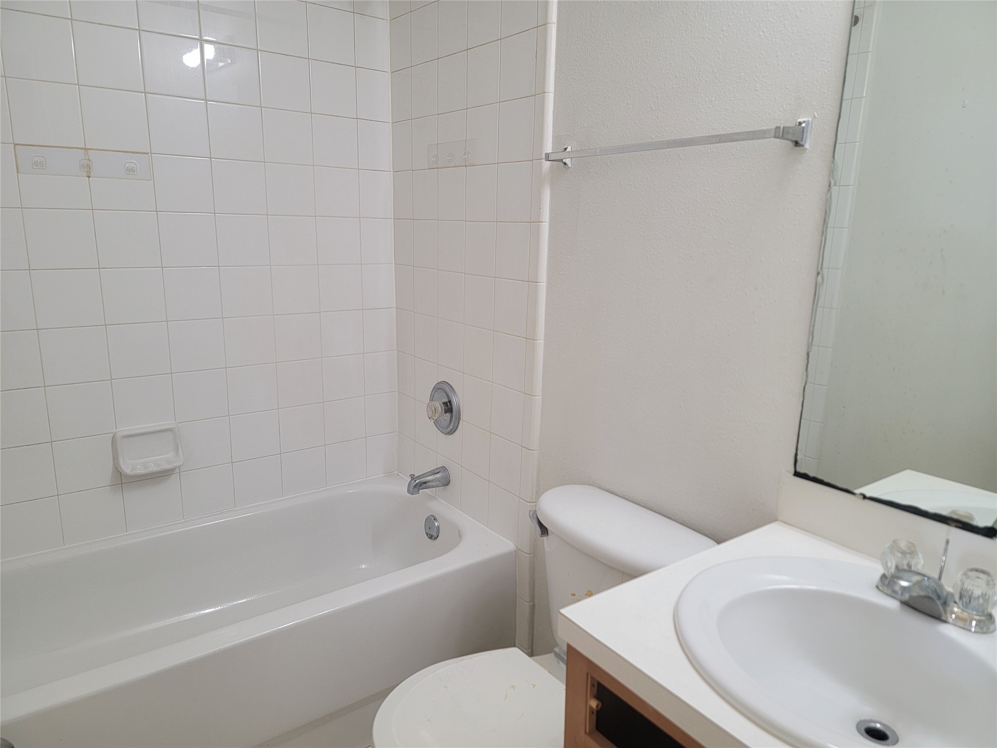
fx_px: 691
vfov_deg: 56.8
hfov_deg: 71.6
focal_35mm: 24
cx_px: 498
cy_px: 374
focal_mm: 6.7
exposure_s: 1/70
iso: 125
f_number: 1.8
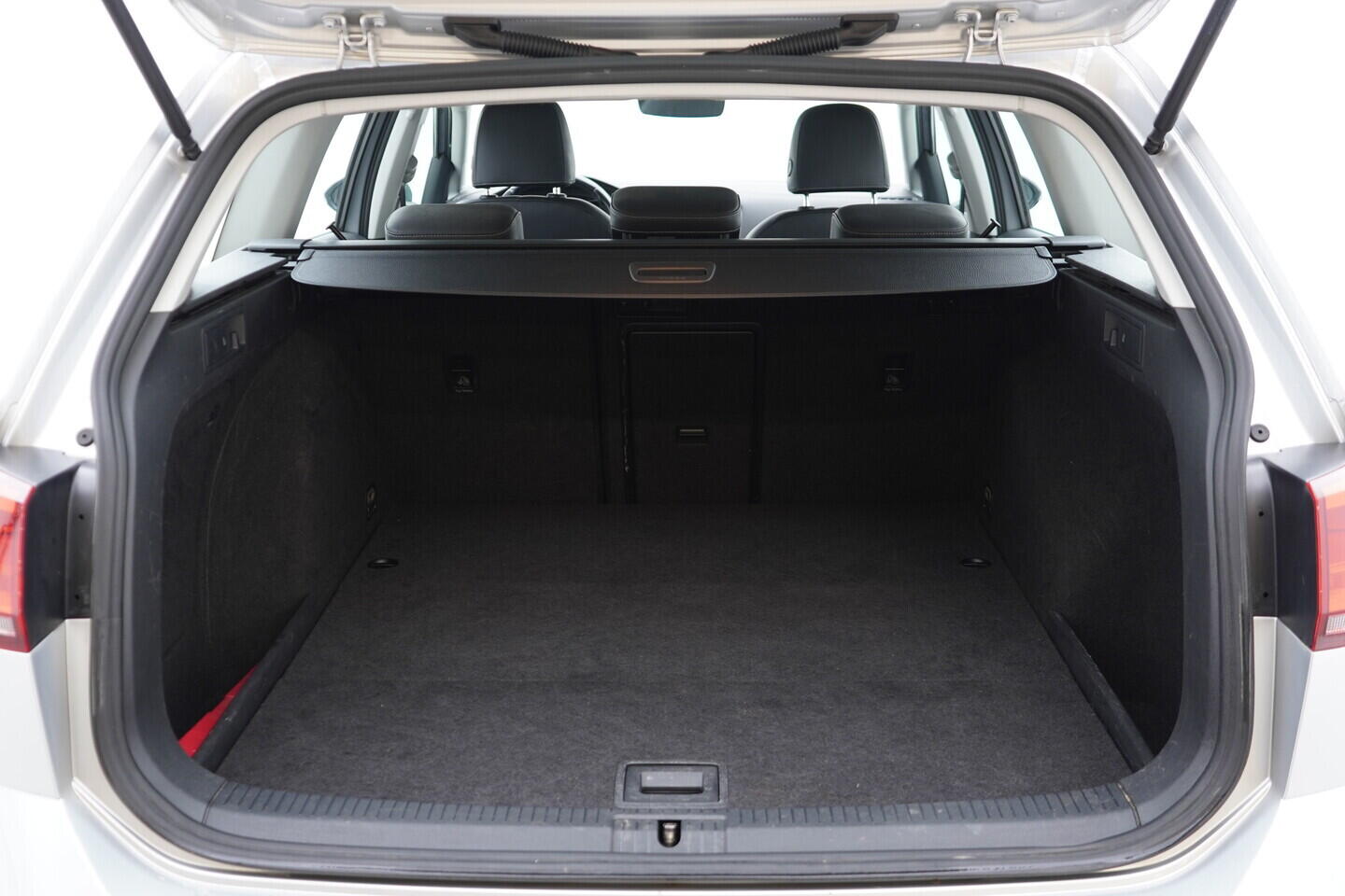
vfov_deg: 36.9
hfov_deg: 53.1
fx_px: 1345
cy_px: 448
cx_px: 672
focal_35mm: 36
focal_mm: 24
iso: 250
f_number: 2.8
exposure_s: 1/40
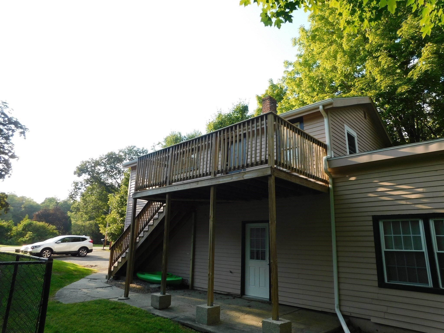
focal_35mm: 23
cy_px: 166
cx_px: 222
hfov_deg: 73.9
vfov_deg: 58.9
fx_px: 295
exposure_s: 1/400
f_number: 3
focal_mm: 4
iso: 125
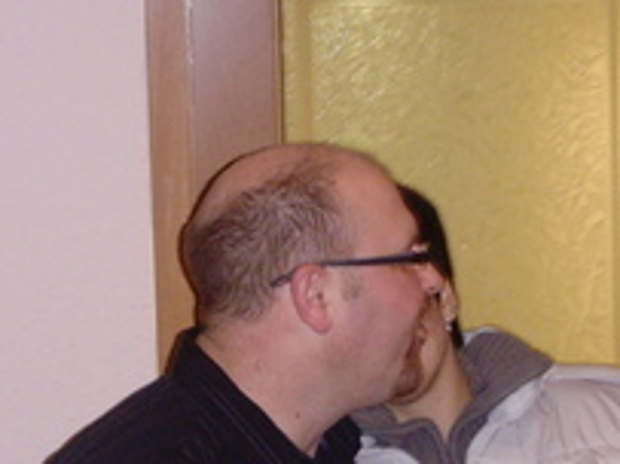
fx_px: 2649
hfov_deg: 13.2
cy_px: 255
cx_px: 547
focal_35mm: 148
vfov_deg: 10.0
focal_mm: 10.2
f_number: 3.9
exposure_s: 1/45
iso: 320
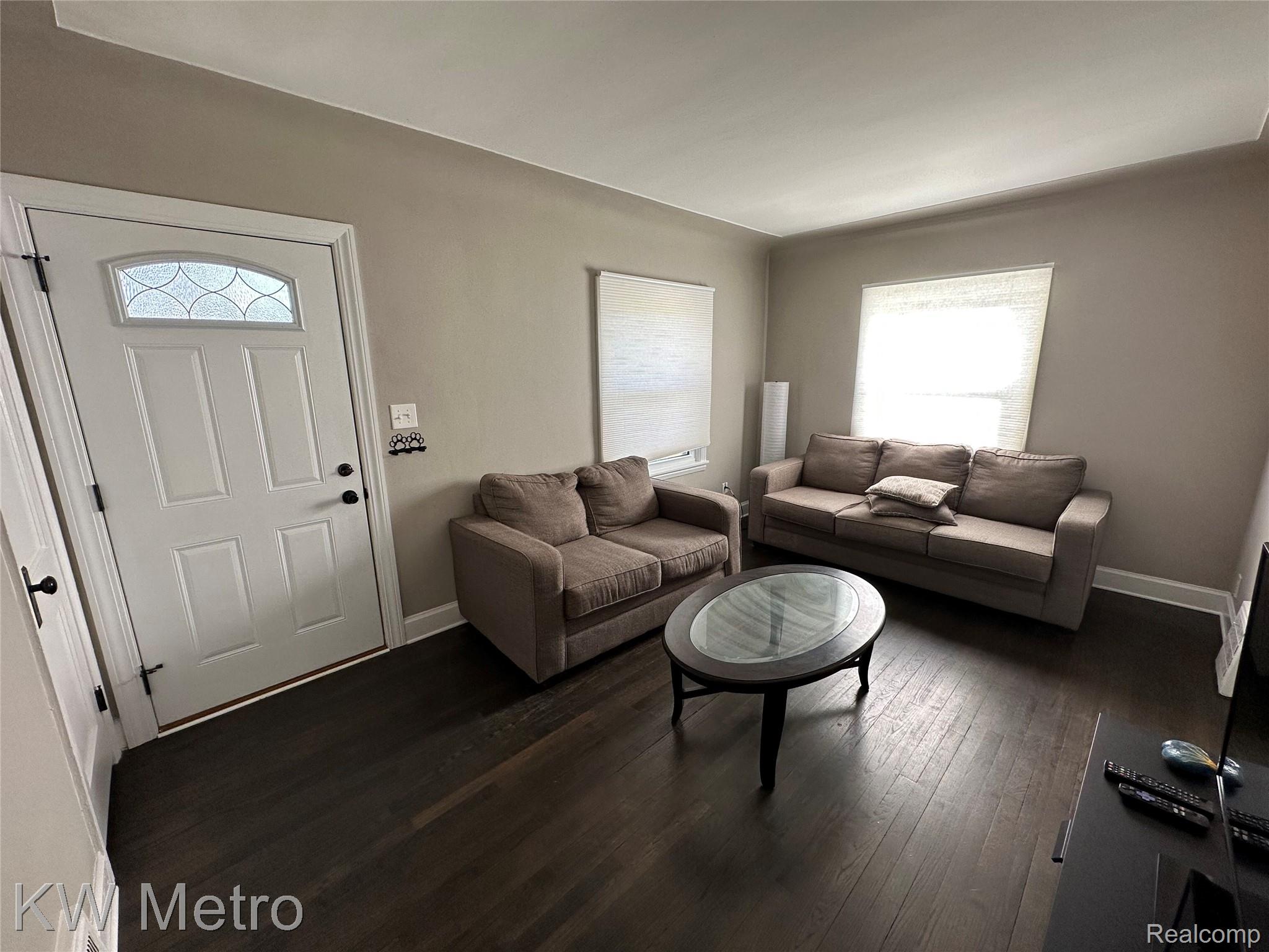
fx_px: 513
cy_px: 476
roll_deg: +1.1
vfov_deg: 85.7
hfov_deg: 102.1
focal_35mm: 14
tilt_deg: -13.3
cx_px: 634
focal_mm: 2.22
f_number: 2.2
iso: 100
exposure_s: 1/99
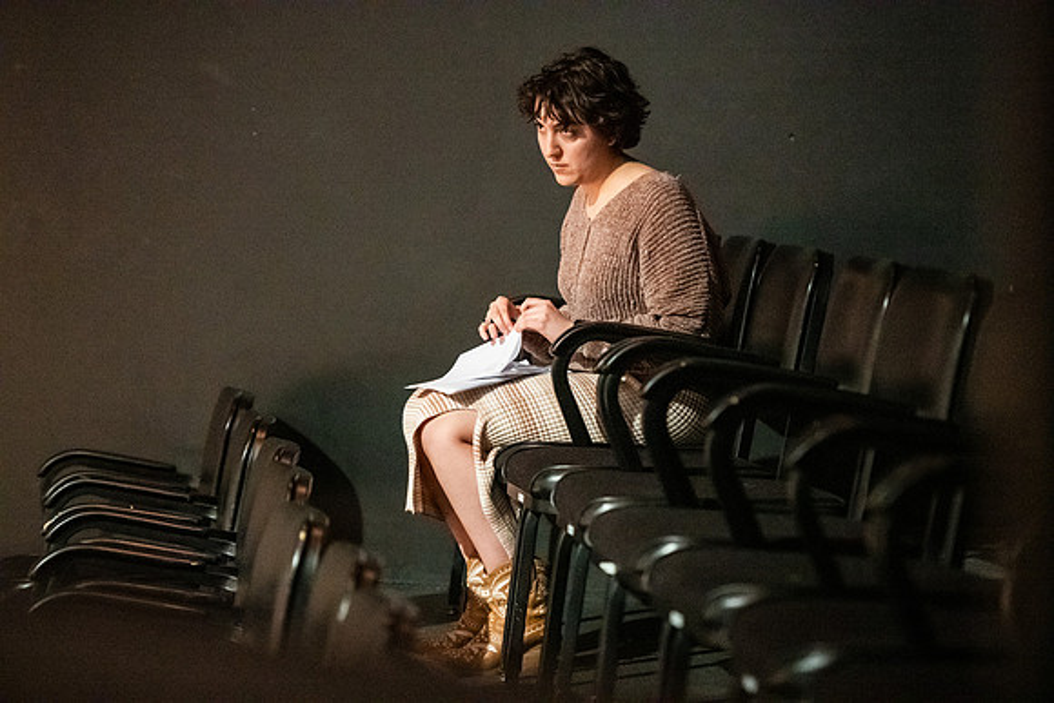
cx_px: 527
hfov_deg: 15.2
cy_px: 352
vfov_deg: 10.2
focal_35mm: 135
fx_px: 3953
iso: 25600
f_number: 2.8
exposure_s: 1/125
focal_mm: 135
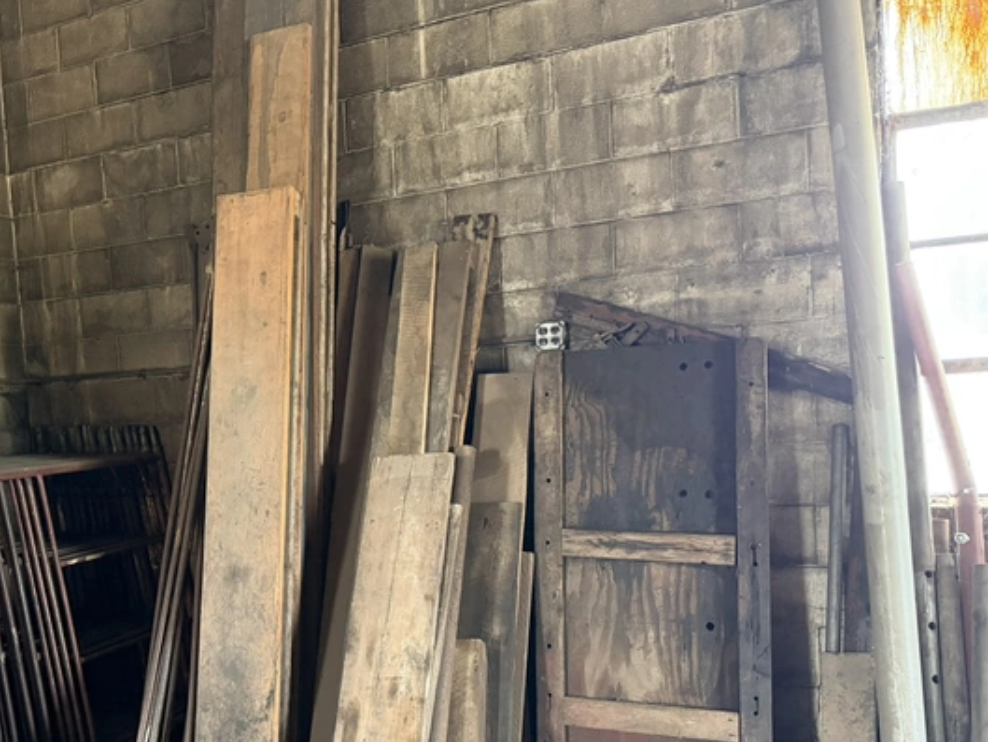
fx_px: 971
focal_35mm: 34
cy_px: 468
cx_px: 304
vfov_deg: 41.5
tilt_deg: -4.4
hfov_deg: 52.6
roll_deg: +2.8
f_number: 1.78
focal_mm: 6.76
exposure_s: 1/56
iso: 800
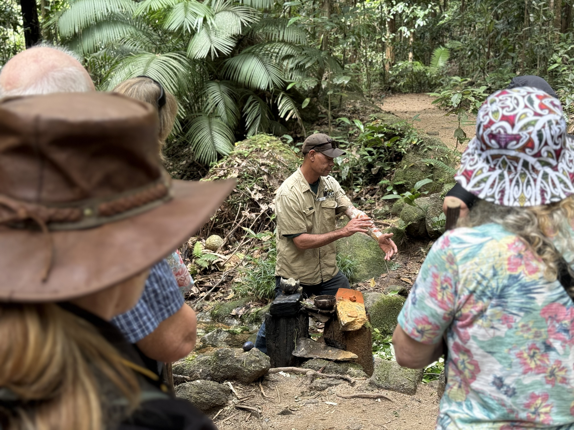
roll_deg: +0.3
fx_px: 796
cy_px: 215
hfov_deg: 39.7
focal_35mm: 48
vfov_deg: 30.3
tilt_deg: -12.5
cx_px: 287
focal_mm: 6.76
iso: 125
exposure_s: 1/60
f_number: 1.78
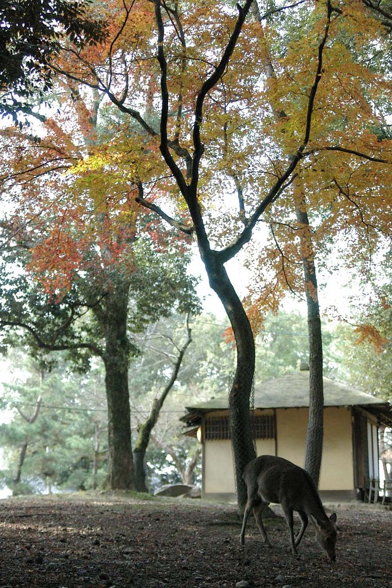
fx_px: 1053
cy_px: 294
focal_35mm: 64
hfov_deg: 21.1
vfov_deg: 31.2
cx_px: 196
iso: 1600
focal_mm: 43
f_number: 2.8
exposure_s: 1/1000
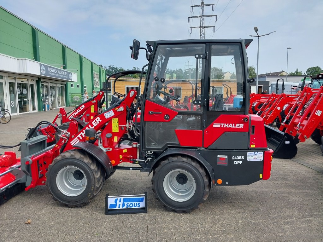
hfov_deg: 65.3
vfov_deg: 51.4
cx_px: 162
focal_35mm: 27
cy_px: 121
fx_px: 252
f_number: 1.8
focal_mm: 4
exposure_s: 1/359
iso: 20
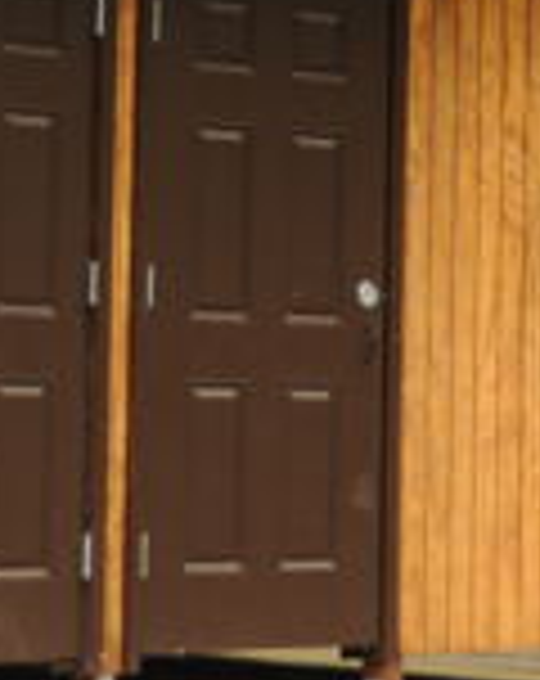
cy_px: -59
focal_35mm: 523
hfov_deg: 2.9
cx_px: 472
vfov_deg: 3.7
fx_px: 10491
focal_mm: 105
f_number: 4.5
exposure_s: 1/125
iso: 200
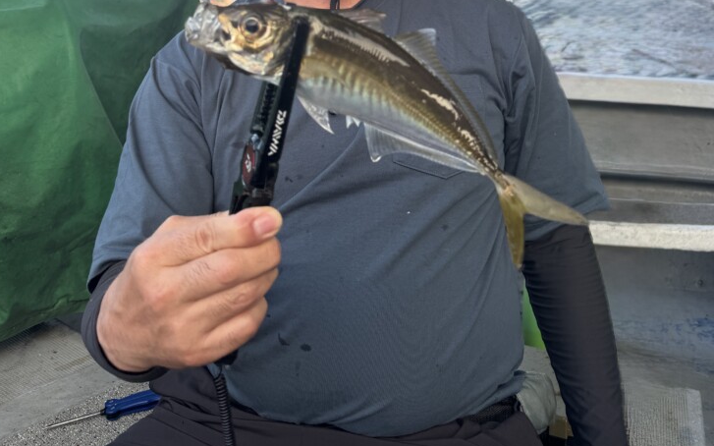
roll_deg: +3.9
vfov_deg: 33.2
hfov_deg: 55.3
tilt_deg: +3.8
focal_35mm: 35
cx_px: 359
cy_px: 0
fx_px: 681
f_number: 1.78
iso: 80
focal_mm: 6.76
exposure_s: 1/287
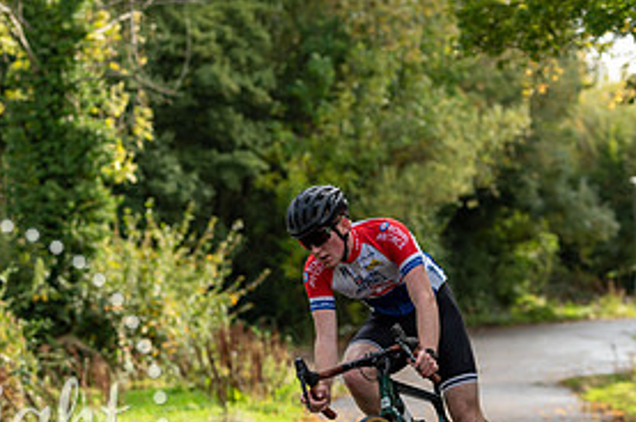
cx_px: 310
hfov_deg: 12.0
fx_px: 3035
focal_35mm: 172
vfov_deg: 8.0
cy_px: 311
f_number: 3.2
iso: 200
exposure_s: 1/500
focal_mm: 82
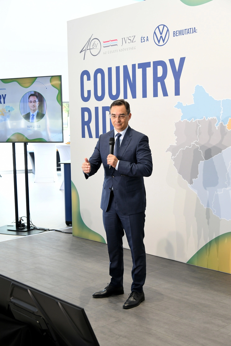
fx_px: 462
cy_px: 173
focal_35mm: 48
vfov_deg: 41.1
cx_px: 116
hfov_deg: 28.1
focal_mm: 48
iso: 1000
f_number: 5
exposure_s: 1/160
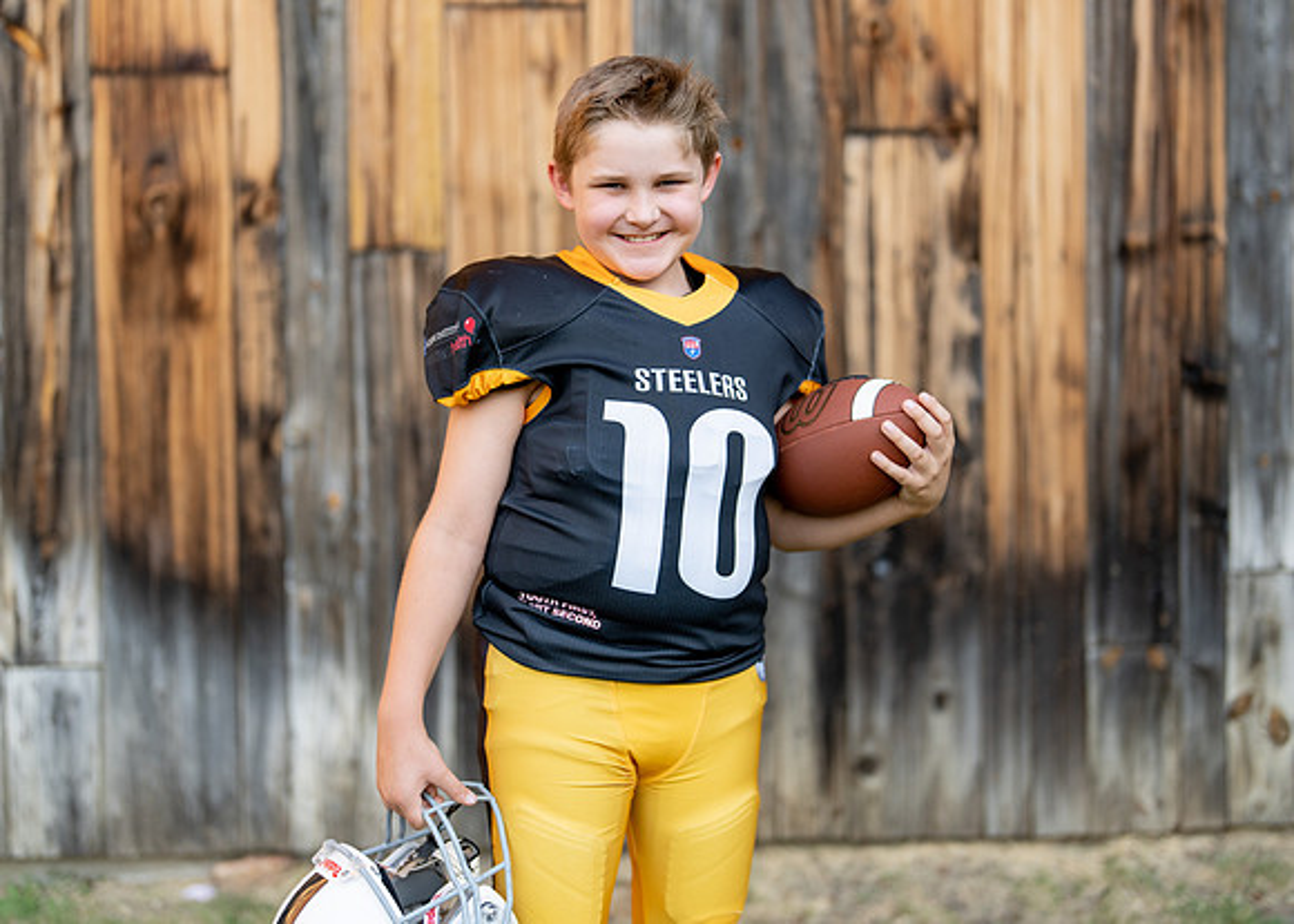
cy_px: 421
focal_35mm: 57
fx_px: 2105
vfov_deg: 24.7
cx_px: 644
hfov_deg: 34.2
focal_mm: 50
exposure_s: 1/2000
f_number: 1.2
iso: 100
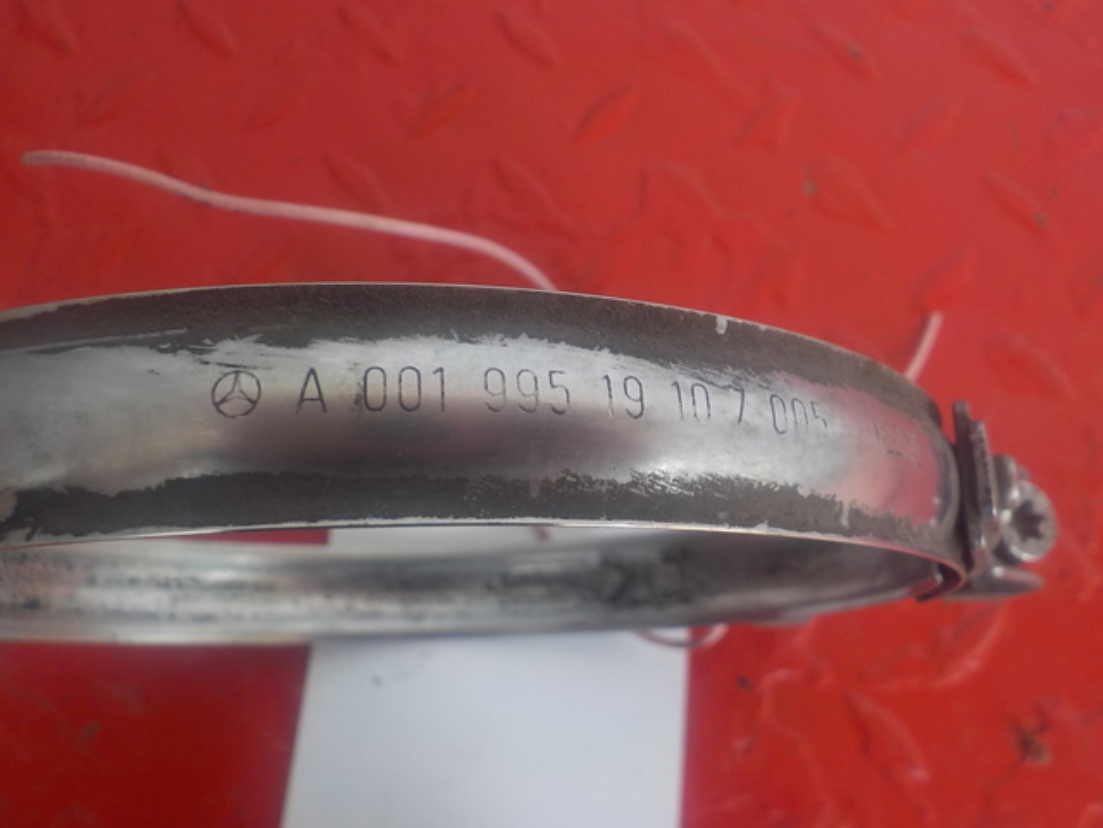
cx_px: 552
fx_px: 956
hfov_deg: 60.0
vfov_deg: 46.8
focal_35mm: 30
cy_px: 414
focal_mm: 4.1
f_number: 3.3
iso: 125
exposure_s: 1/40
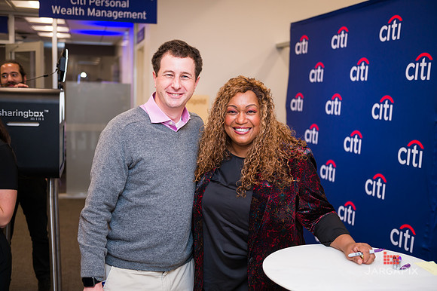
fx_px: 534
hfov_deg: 44.5
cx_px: 218
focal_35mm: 44
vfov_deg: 30.5
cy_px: 146
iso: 400
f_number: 3.2
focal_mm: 44
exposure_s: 1/200
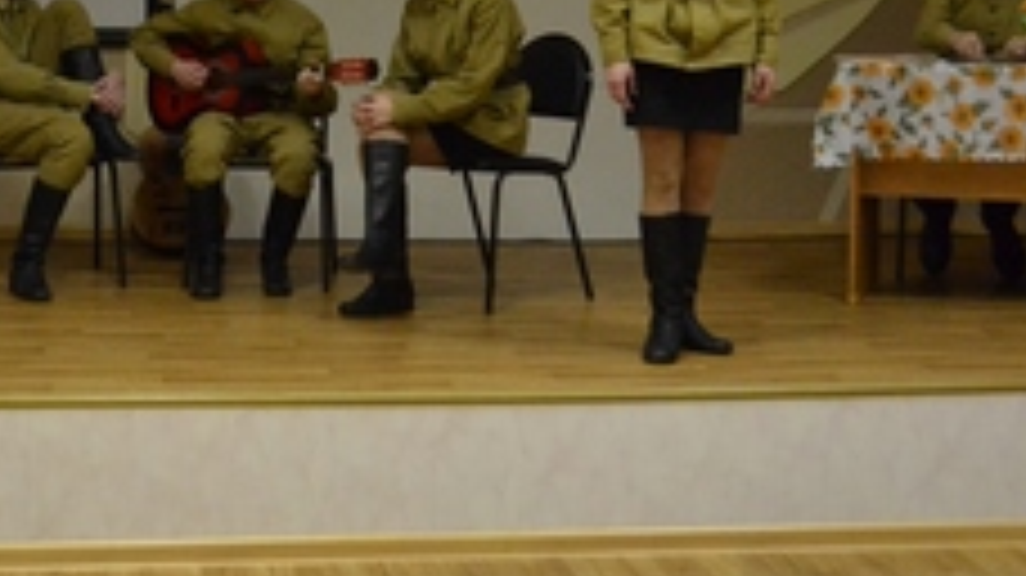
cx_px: 292
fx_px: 2067
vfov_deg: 15.6
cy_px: 29
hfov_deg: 27.6
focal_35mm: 76
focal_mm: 24
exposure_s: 1/100
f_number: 4
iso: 3200
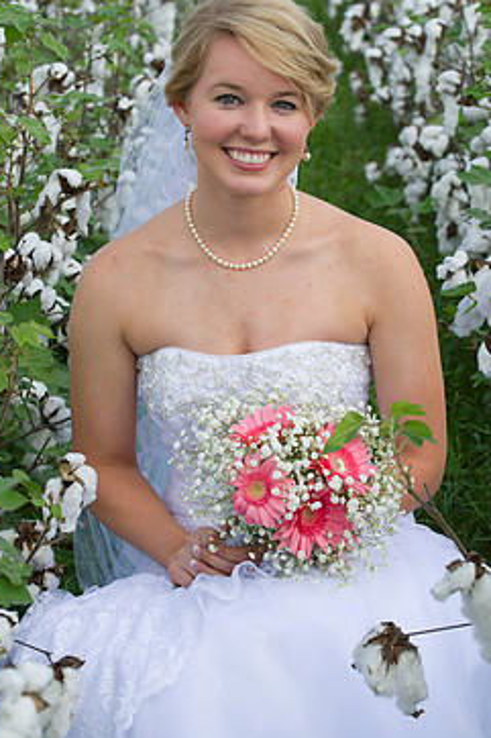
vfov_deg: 17.3
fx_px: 2416
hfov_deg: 11.6
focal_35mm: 118
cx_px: 274
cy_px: 422
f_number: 6.3
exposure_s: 1/200
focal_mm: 95
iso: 160
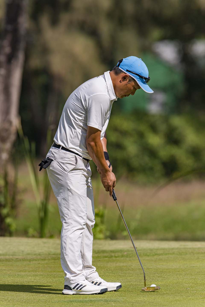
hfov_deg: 2.1
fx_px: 5552
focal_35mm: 650
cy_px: 154
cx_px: 102
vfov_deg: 3.2
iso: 360
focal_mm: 650
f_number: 8
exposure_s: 1/2000
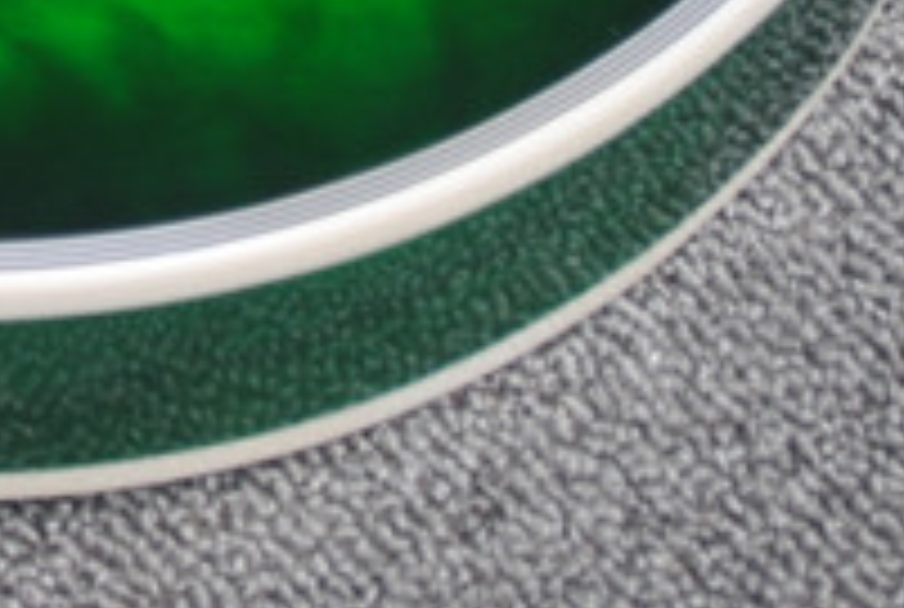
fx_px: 8443
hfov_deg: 6.0
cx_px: -814
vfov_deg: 4.1
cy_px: -741
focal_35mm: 335
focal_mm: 45
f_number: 5.3
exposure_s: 1/80
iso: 100
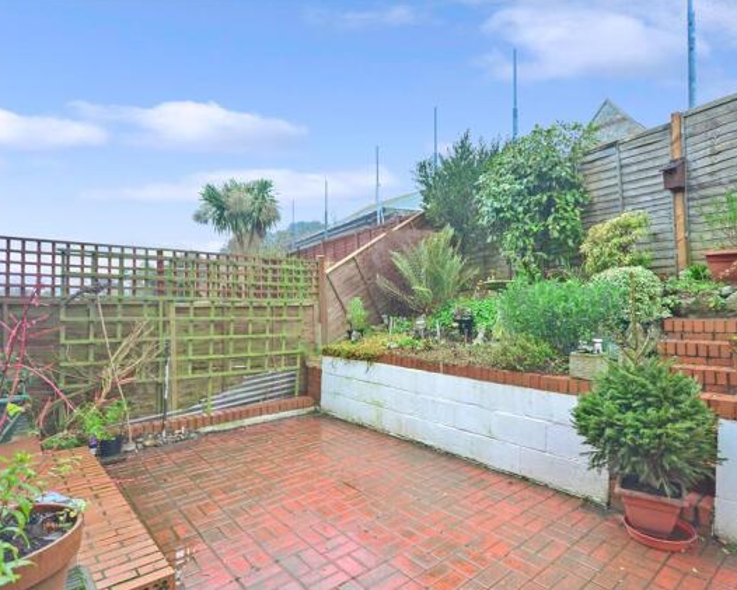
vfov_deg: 65.5
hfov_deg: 77.2
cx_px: 422
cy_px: 300
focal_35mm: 21
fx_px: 458
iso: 200
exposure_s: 1/10
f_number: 5.6
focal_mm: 12
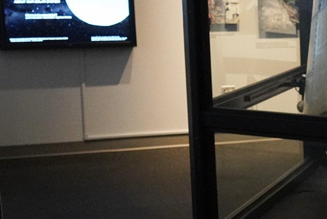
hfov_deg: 15.6
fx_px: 1027
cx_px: 577
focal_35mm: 113
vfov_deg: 12.0
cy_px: 216
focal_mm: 32
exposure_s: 1/100
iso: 6400
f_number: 4.5
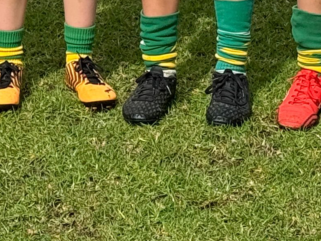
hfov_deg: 8.0
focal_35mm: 246
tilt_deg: -7.2
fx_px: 2281
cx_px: 2
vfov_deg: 5.8
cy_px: -315
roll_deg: +1.2
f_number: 1.78
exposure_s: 1/2611
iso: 64
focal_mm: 6.76
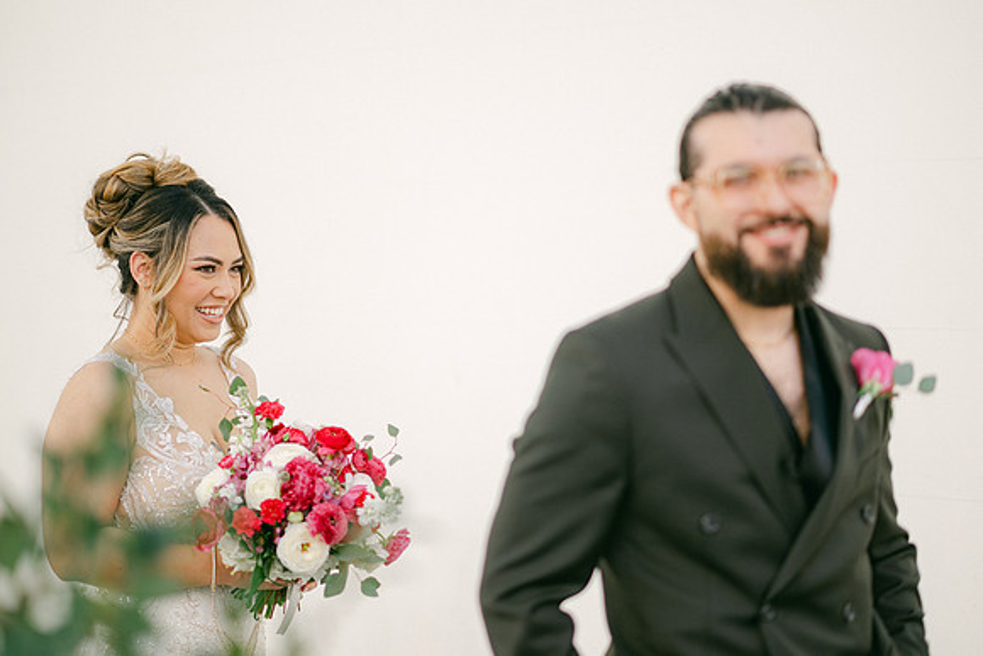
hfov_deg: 23.9
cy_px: 328
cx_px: 492
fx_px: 2321
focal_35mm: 85
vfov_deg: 16.1
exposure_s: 1/3200
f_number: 1.8
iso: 80
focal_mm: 85
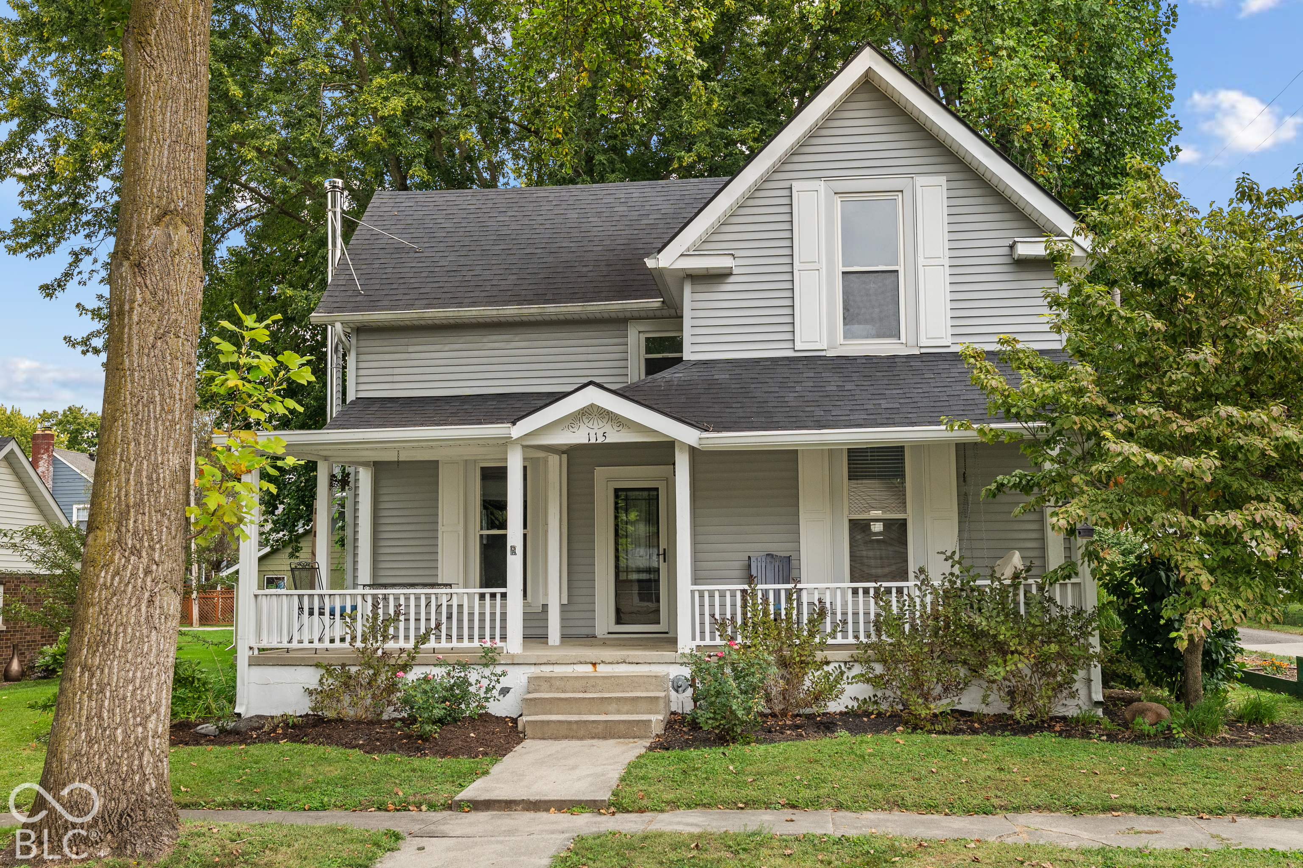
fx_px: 1303
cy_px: 434
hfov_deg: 53.1
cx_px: 652
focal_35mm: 36
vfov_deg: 36.9
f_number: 5.6
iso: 320
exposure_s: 1/400
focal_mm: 24
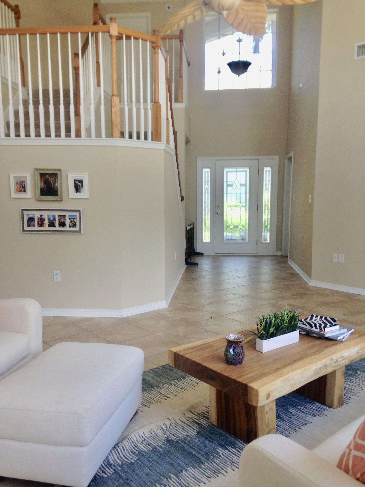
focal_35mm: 33
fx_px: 464
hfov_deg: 42.9
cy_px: 244
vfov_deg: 55.4
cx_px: 182
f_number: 2.4
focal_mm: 4.12
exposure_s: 1/120
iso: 80
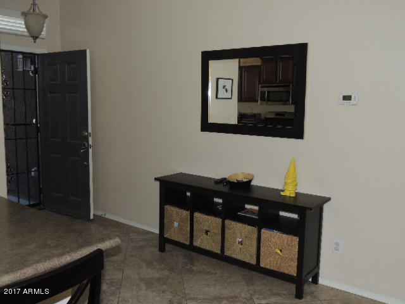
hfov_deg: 55.4
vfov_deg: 42.9
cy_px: 152
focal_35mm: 33
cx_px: 202
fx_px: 386
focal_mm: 5.8
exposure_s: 1/30
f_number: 3.2
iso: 200
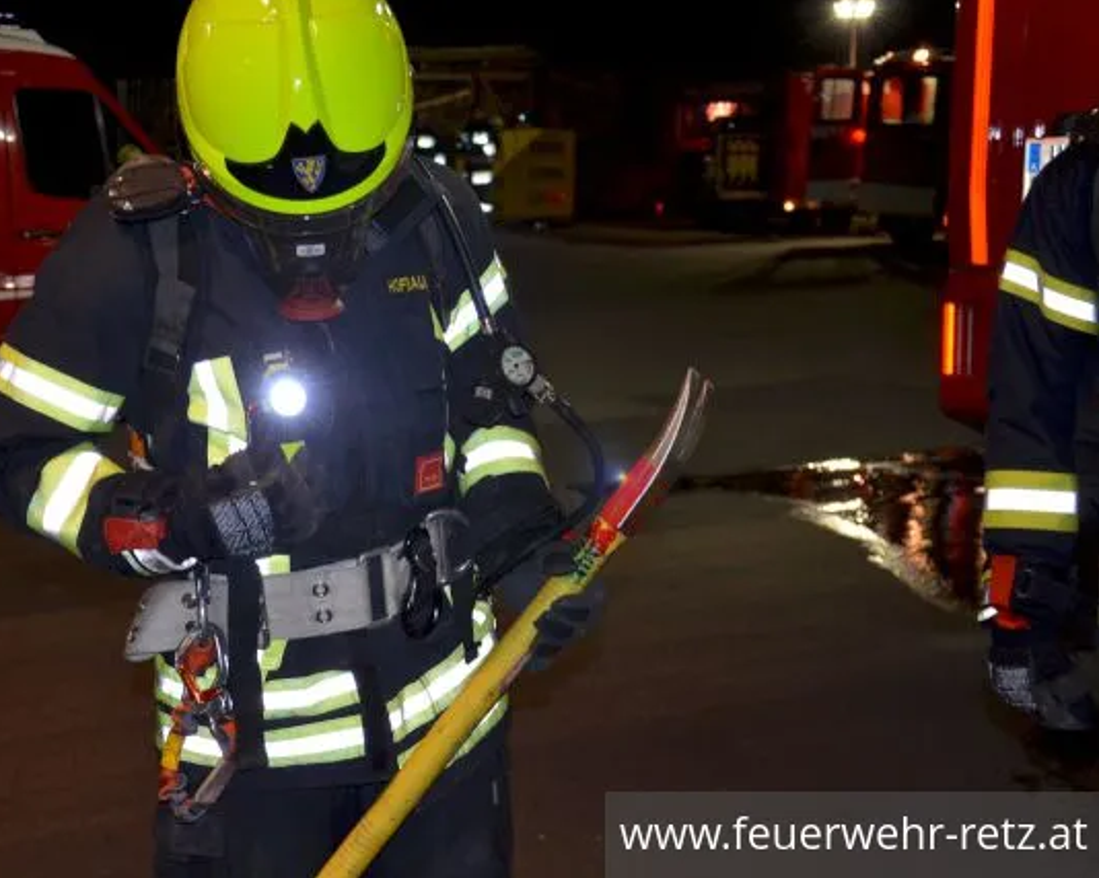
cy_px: 438
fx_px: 2114
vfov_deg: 23.5
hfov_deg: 29.1
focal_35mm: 65
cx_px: 432
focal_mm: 38
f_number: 4.5
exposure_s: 1/60
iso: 1000
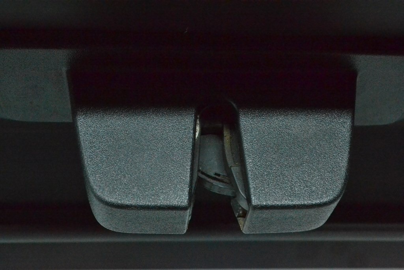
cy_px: 135
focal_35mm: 54
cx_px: 202
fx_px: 606
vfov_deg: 25.1
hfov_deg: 36.9
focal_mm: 36
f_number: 10
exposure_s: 1/125
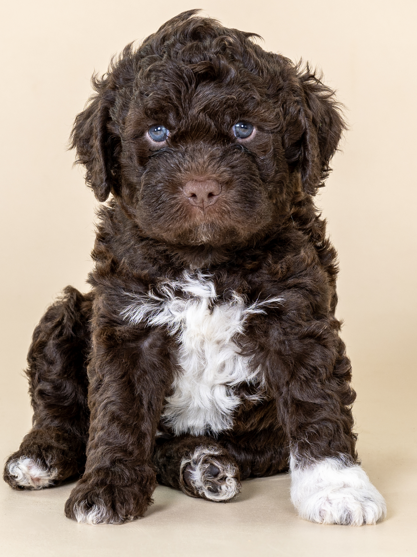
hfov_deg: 17.2
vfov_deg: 22.8
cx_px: 199
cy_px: 251
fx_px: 1381
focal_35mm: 86
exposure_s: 1/125
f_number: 7.1
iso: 200
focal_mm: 66
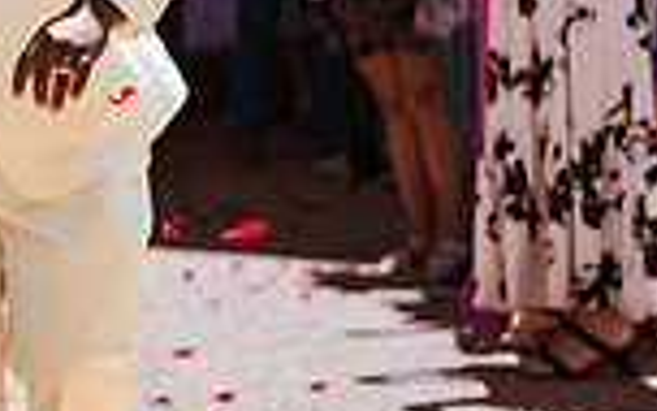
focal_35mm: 226
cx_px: -475
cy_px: 63
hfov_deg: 8.9
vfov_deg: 5.8
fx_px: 4047
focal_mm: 58
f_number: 1.4
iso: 100
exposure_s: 1/6400
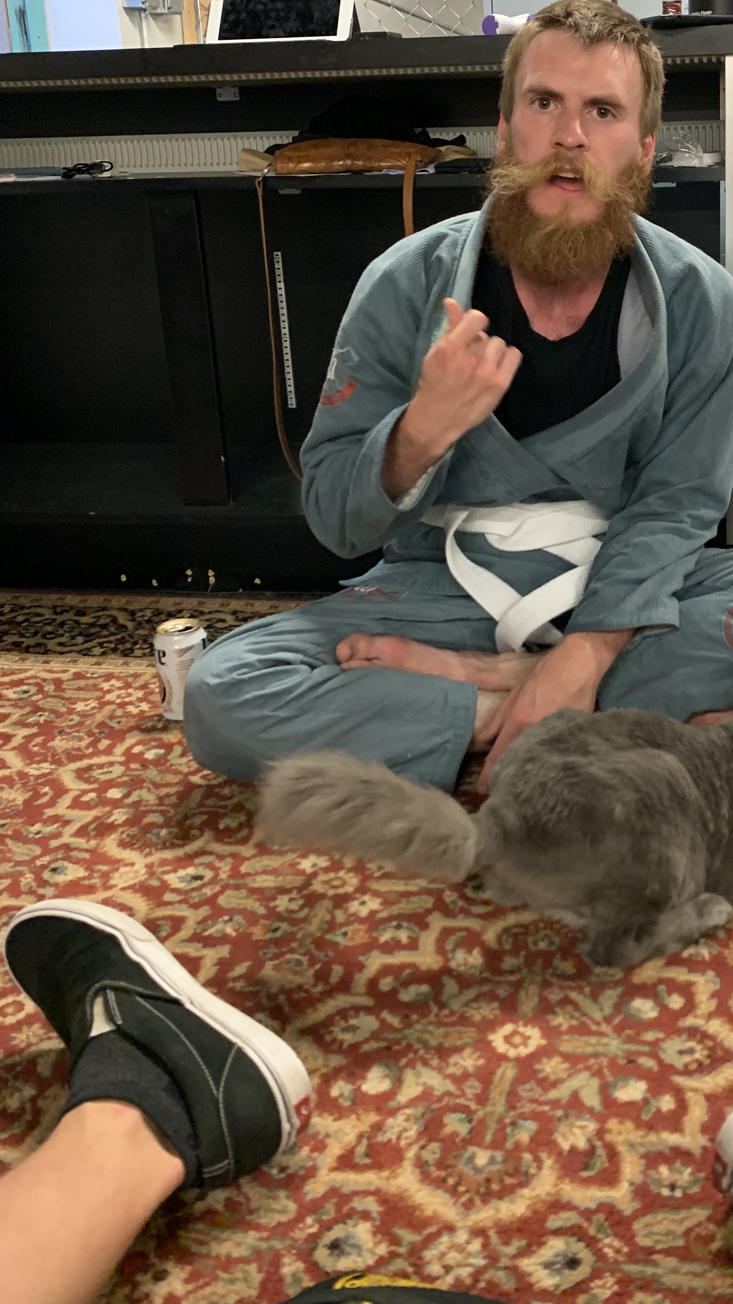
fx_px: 1279
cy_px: 502
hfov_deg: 31.1
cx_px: 601
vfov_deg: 53.5
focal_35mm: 37
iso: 400
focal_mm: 4.25
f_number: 1.8
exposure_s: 1/40
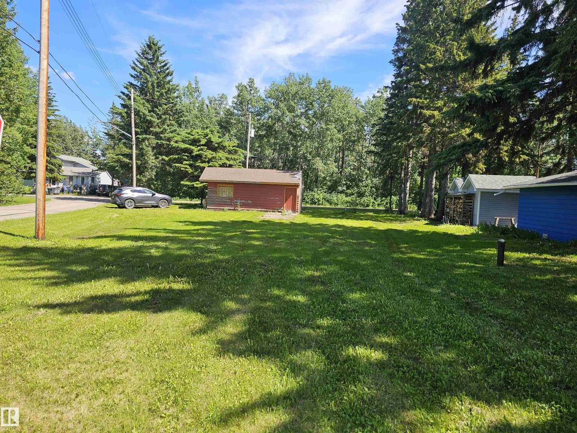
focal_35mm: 23
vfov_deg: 58.9
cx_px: 288
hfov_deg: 73.9
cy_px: 216
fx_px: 383
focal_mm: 6.3
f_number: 1.7
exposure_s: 1/340
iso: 10
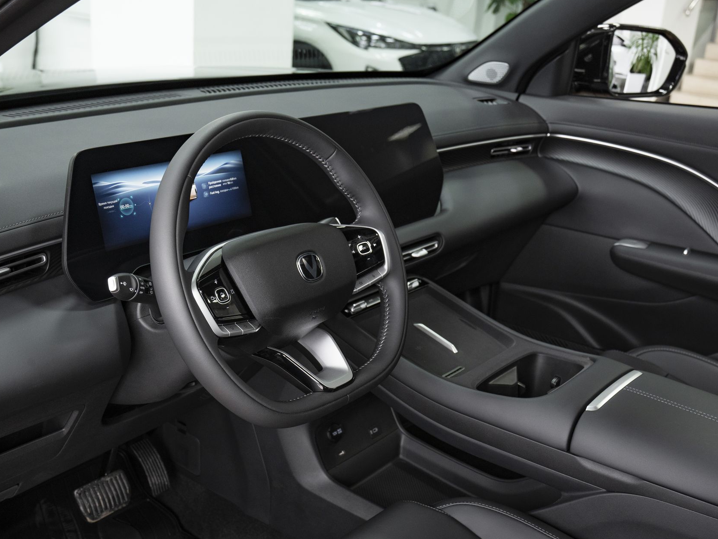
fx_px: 871
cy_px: 268
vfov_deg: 34.4
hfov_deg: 44.7
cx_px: 325
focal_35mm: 42
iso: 800
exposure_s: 1/30
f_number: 7.1
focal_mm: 38
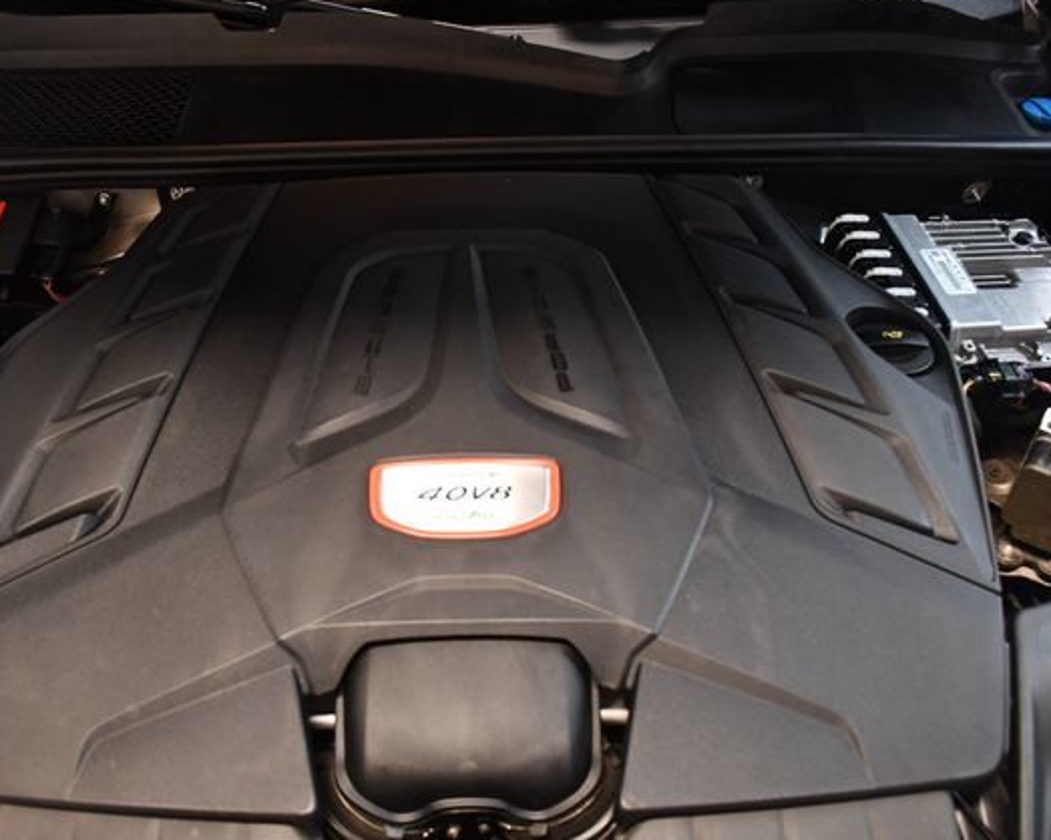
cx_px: 462
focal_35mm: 31
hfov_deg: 57.0
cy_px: 416
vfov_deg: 47.1
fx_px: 964
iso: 3200
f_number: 3.5
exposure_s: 1/60
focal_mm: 18
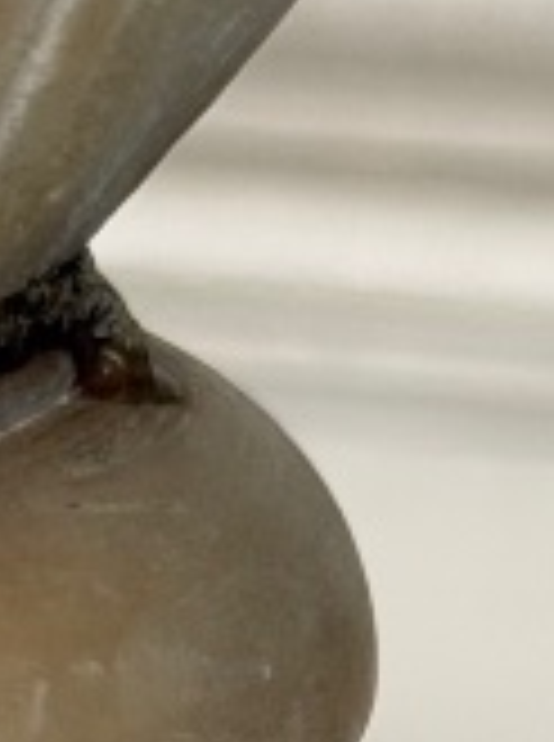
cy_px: 1453
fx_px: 7498
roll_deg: +1.6
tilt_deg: -21.6
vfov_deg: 5.6
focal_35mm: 350
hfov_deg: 4.2
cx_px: -360
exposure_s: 1/50
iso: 80
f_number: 1.78
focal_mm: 6.76
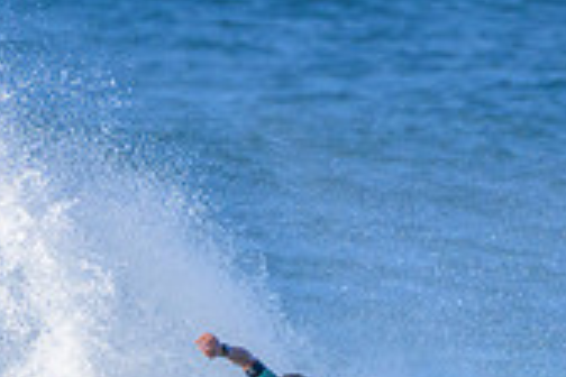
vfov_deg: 0.4
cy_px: 621
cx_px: 34
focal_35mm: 3459
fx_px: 54379
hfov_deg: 0.6
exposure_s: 1/2000
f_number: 11
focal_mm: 1000
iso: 1800
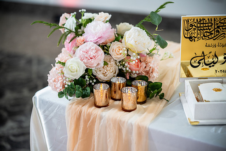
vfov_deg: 17.5
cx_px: 113
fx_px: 490
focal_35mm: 78
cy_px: 76
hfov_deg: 26.0
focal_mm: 78
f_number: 2
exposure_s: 1/200
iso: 640
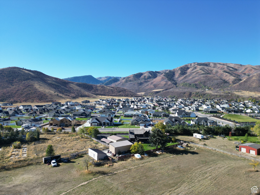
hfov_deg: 71.6
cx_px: 130
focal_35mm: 24
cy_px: 98
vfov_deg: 56.8
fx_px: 180
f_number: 1.7
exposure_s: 1/1600
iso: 110
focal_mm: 6.72
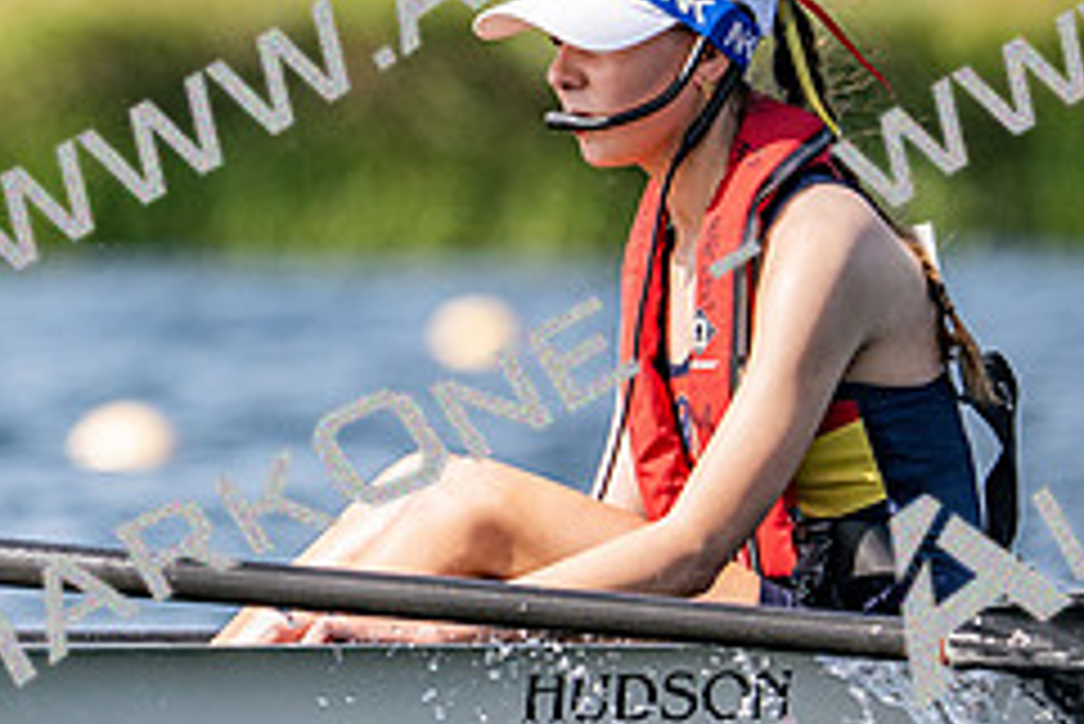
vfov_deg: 1.0
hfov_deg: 1.4
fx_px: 43445
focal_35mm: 1442
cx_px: 504
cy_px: 283
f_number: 4.5
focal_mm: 400
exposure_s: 1/2500
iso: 220
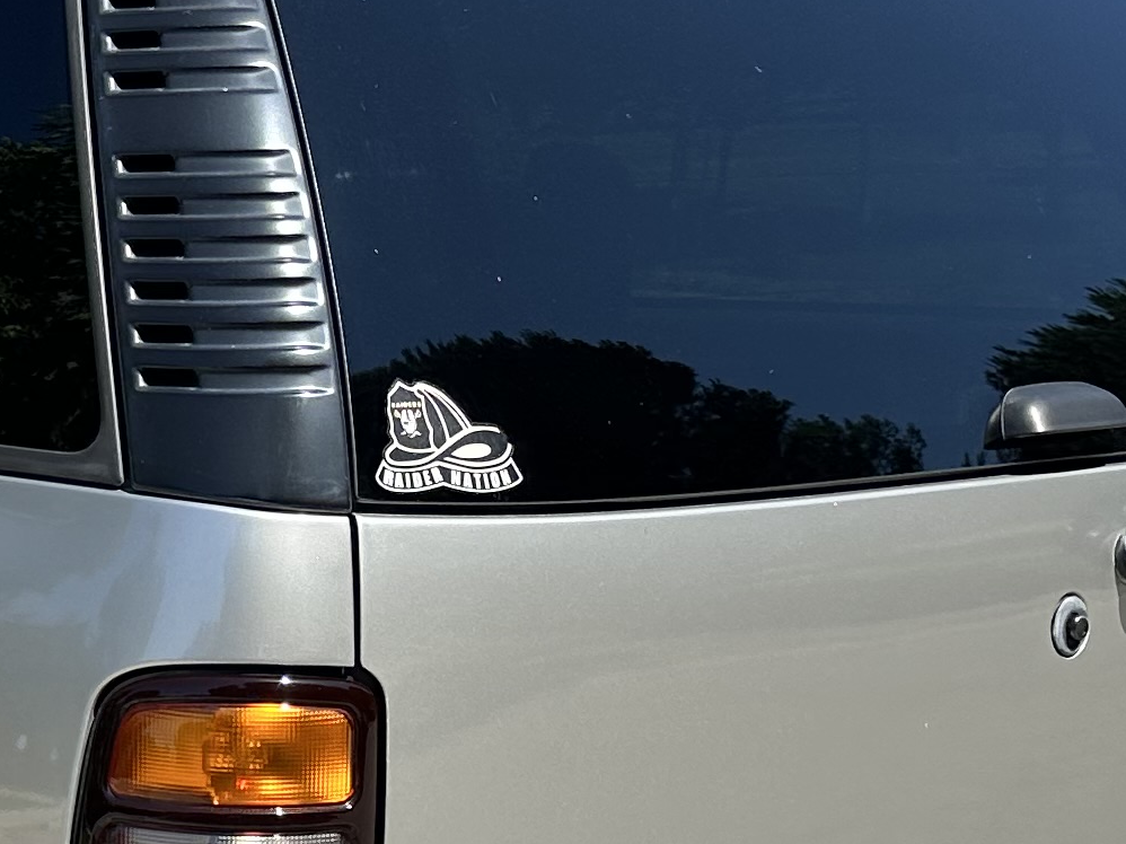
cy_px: 701
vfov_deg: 15.1
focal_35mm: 97
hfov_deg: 18.5
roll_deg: -1.4
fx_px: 3154
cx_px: -421
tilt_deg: -6.8
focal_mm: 6.86
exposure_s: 1/3717
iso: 80
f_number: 1.78
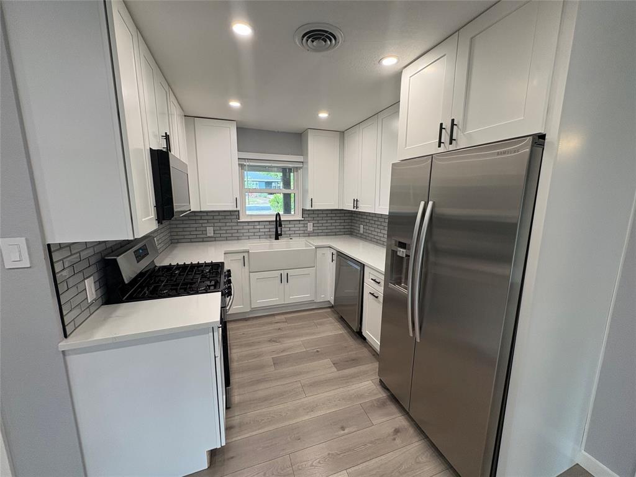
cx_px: 318
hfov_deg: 102.1
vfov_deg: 85.7
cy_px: 238
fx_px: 257
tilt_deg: -9.6
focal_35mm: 14
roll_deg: +0.2
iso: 200
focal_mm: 2.22
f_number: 2.2
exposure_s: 1/120
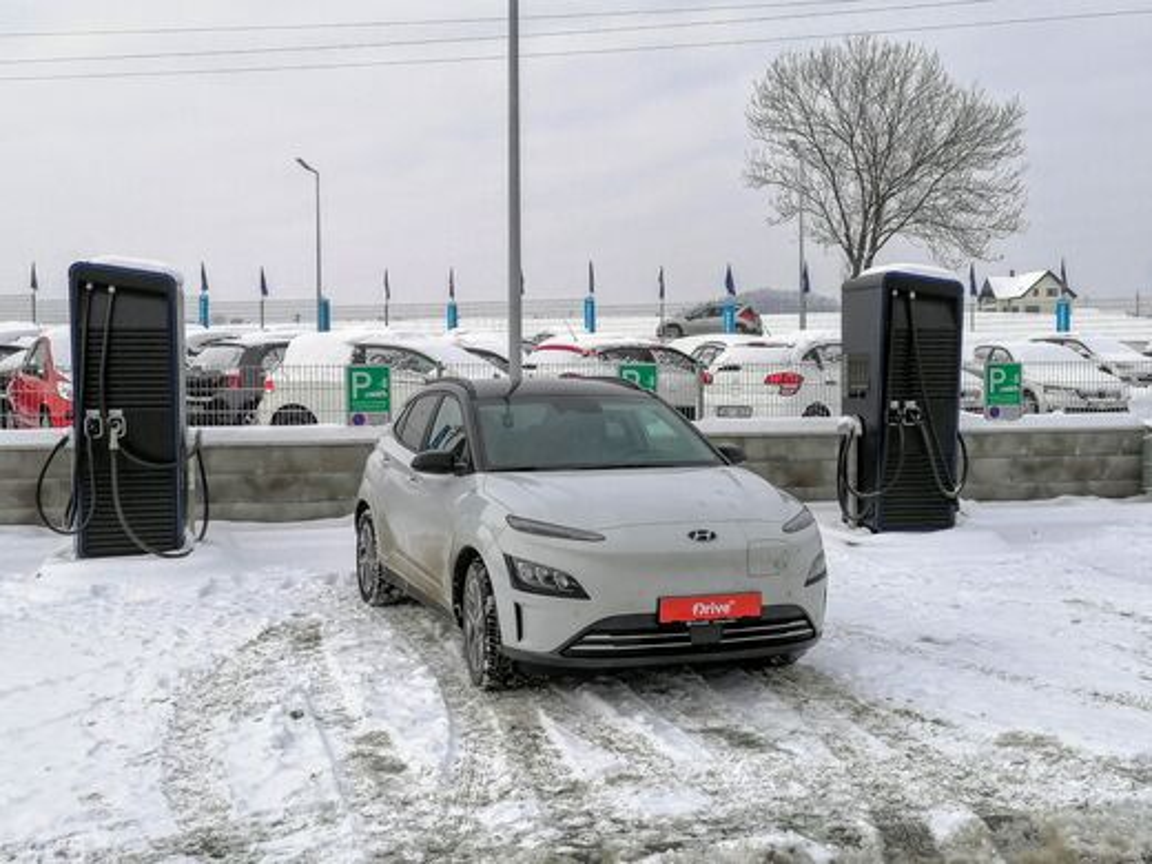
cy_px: 432
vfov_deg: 34.3
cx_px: 576
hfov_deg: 44.8
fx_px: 1398
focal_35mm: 42
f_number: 1.8
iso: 50
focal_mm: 5.3
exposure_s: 1/1887
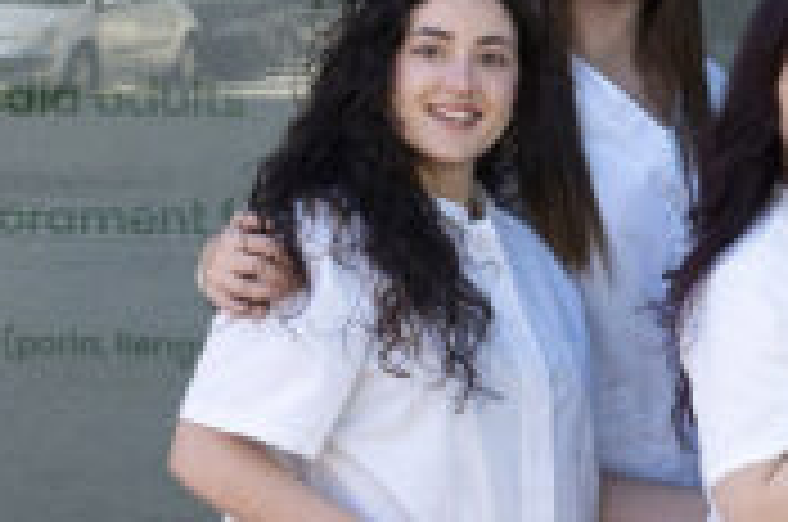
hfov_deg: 10.9
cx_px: 1454
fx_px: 3845
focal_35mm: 176
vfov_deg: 7.8
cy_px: 223
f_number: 9
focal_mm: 30
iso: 1000
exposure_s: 1/250
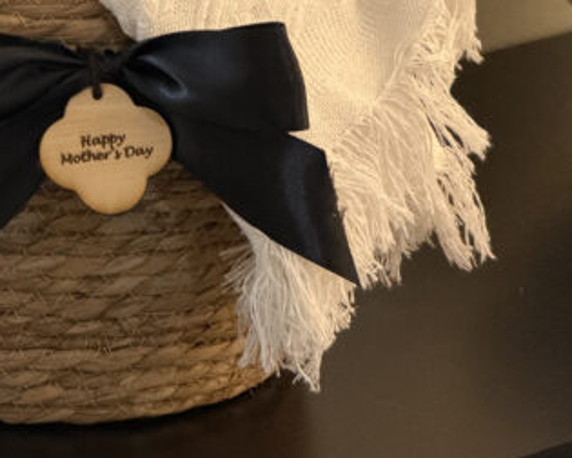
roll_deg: -0.9
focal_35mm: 248
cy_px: -265
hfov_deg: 7.8
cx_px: 78
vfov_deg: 6.2
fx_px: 4198
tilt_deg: -11.1
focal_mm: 16.89
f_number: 2.8
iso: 400
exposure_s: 1/47
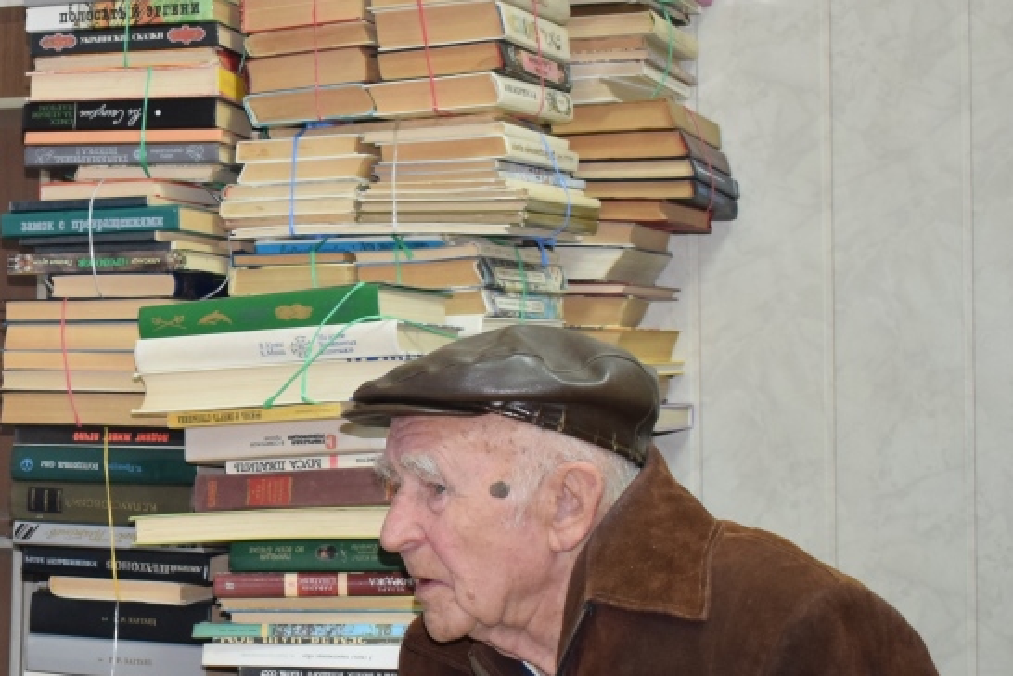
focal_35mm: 76
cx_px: 89
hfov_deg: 25.8
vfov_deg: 17.9
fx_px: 2137
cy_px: 508
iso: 1100
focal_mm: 27
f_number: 4
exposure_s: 1/60
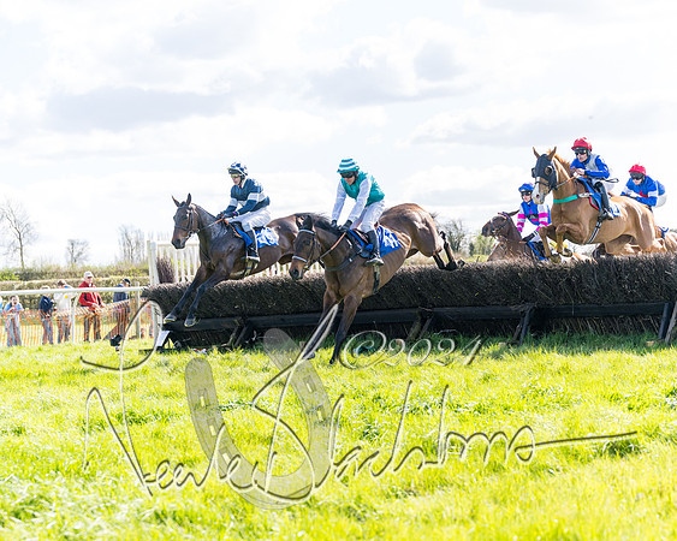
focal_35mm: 79
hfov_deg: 24.2
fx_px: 1579
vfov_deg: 19.4
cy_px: 270
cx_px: 406
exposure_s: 1/1600
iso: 400
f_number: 4
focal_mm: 70
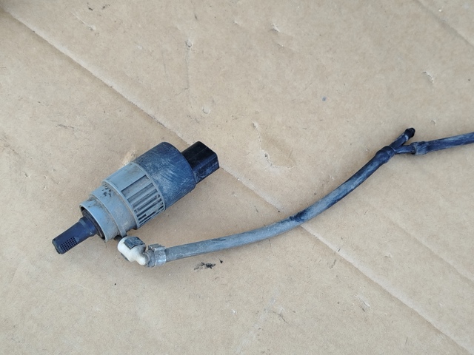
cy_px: 178
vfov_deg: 30.3
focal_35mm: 48
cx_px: 237
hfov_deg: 39.7
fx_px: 657
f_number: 1.7
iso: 64
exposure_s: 1/50
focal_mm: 5.31
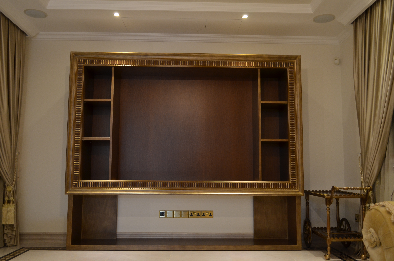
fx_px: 360
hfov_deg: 57.3
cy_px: 130
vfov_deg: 39.8
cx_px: 197
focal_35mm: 33
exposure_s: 1/10
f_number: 4
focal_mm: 22
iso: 500
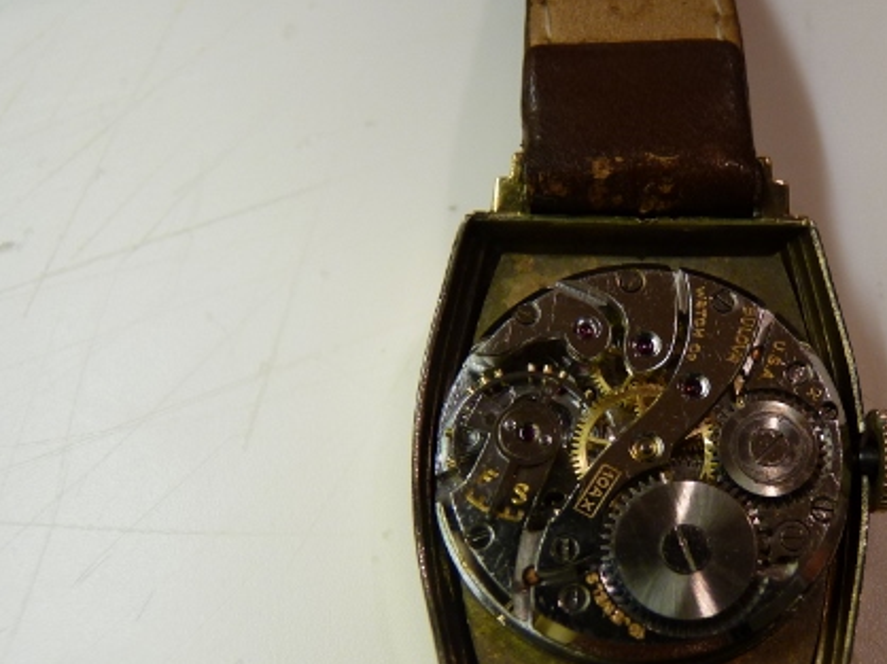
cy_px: 420
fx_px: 1255
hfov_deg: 38.1
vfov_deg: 29.5
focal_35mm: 49
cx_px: 645
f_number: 3
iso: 125
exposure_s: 1/30
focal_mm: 5.6
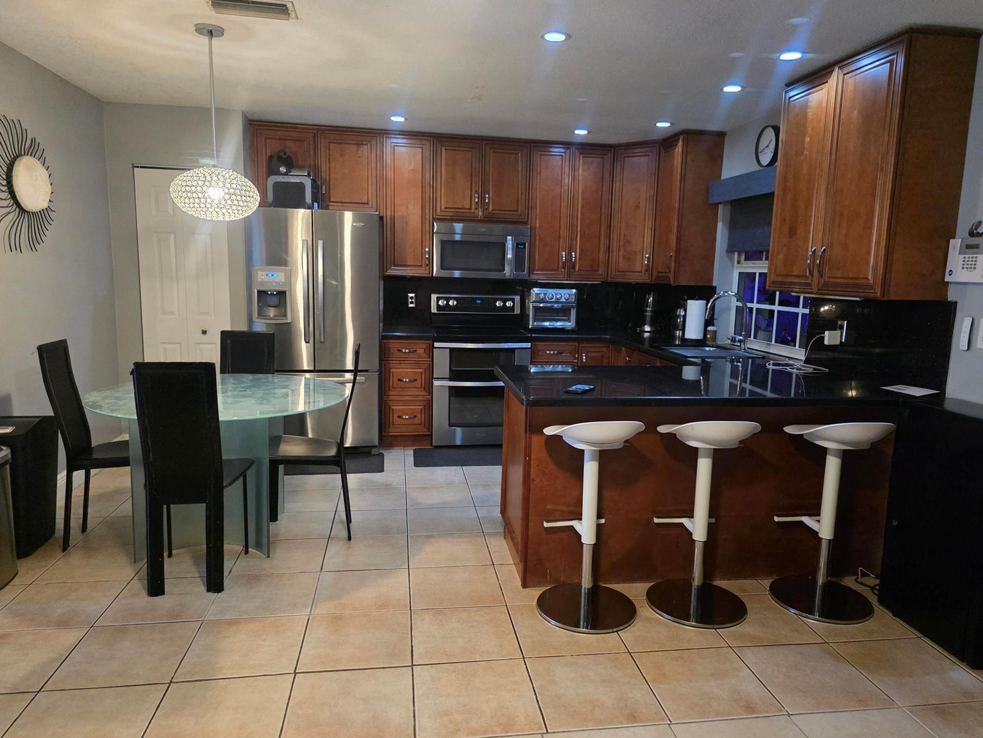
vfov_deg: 56.8
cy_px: 373
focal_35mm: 24
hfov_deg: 71.6
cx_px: 508
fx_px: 682
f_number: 1.7
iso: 2000
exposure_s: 1/120
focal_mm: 6.3
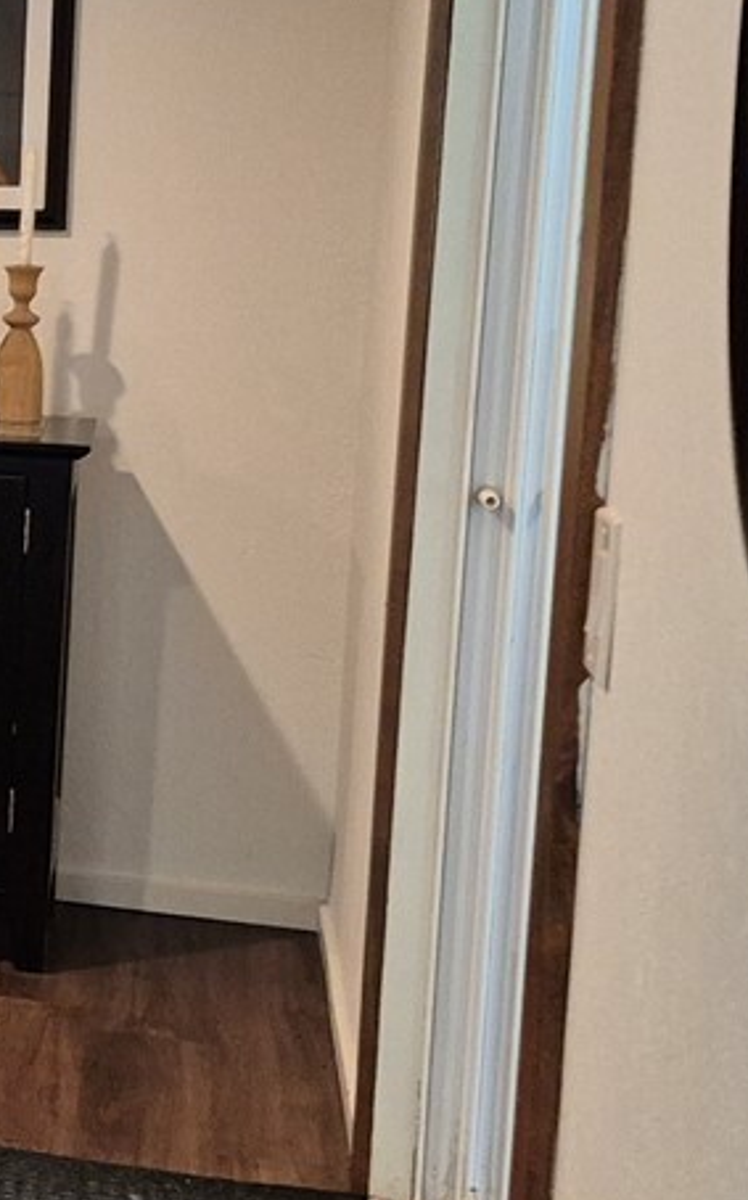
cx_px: -989
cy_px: 410
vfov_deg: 24.0
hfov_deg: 12.3
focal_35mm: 86
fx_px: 2810
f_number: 1.8
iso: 800
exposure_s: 1/120
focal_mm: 5.4
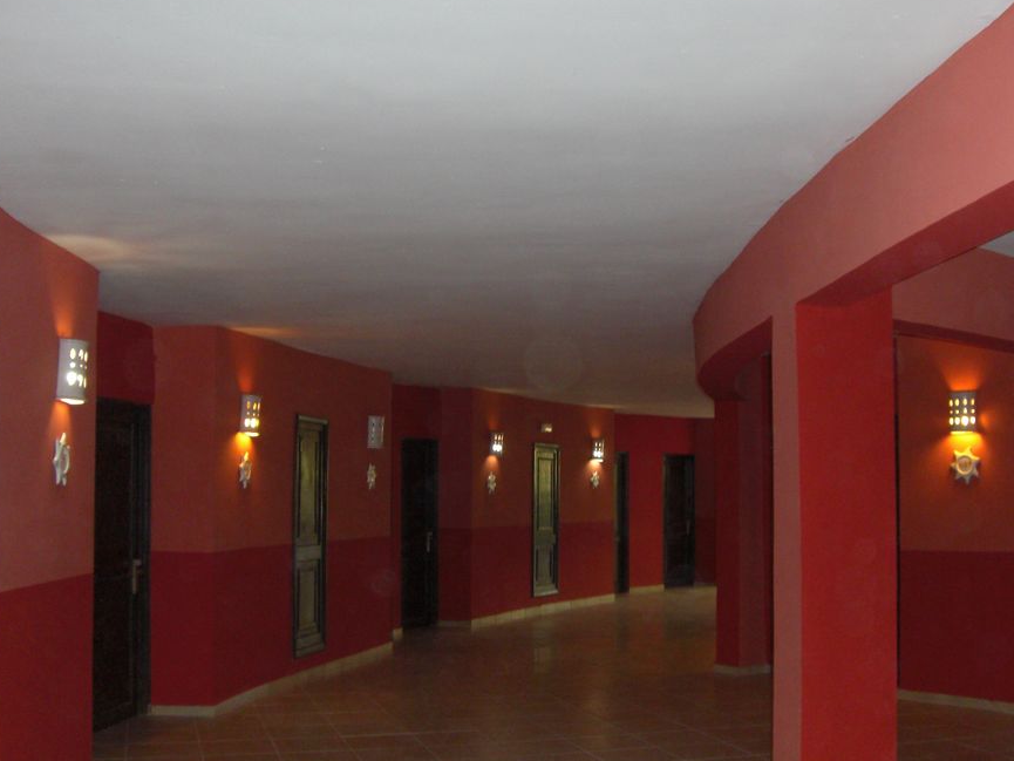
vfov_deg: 32.1
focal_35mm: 45
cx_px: 545
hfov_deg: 42.0
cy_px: 433
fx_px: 1318
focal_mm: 6.2
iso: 200
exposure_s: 1/60
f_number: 2.7
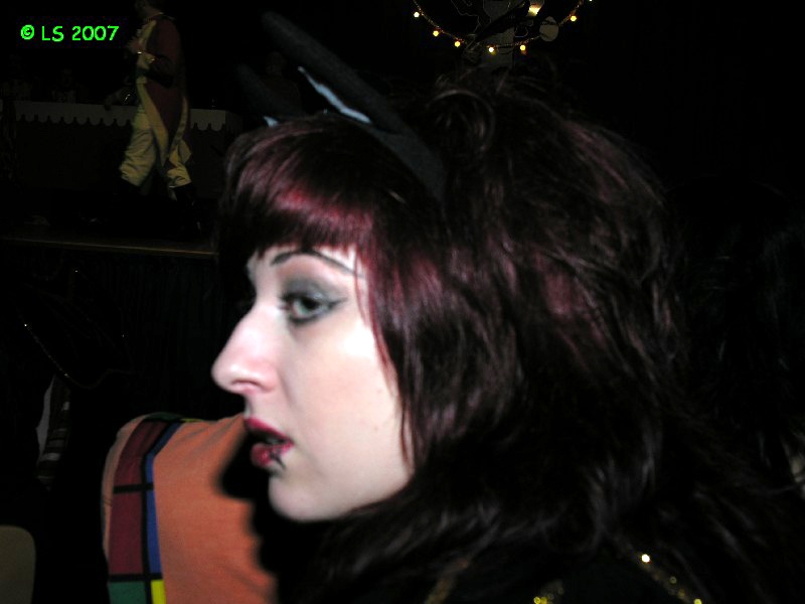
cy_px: 302
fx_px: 1070
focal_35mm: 46
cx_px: 402
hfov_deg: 41.2
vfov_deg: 31.5
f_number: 4.2
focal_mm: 11.8
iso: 50
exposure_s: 1/60.1
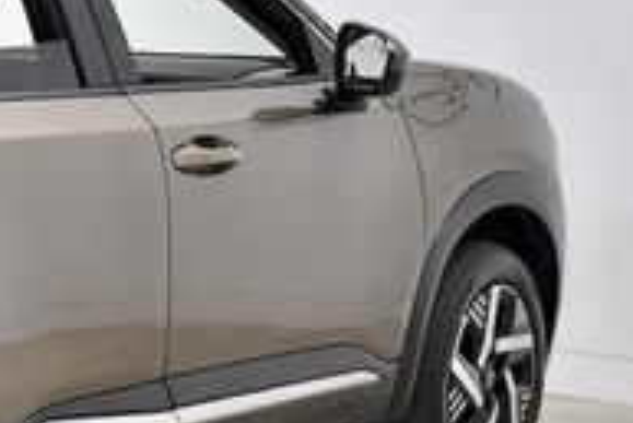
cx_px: -266
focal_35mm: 129
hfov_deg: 14.9
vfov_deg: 10.6
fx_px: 2270
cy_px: 241
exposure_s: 1/400
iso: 1250
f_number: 4
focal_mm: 26
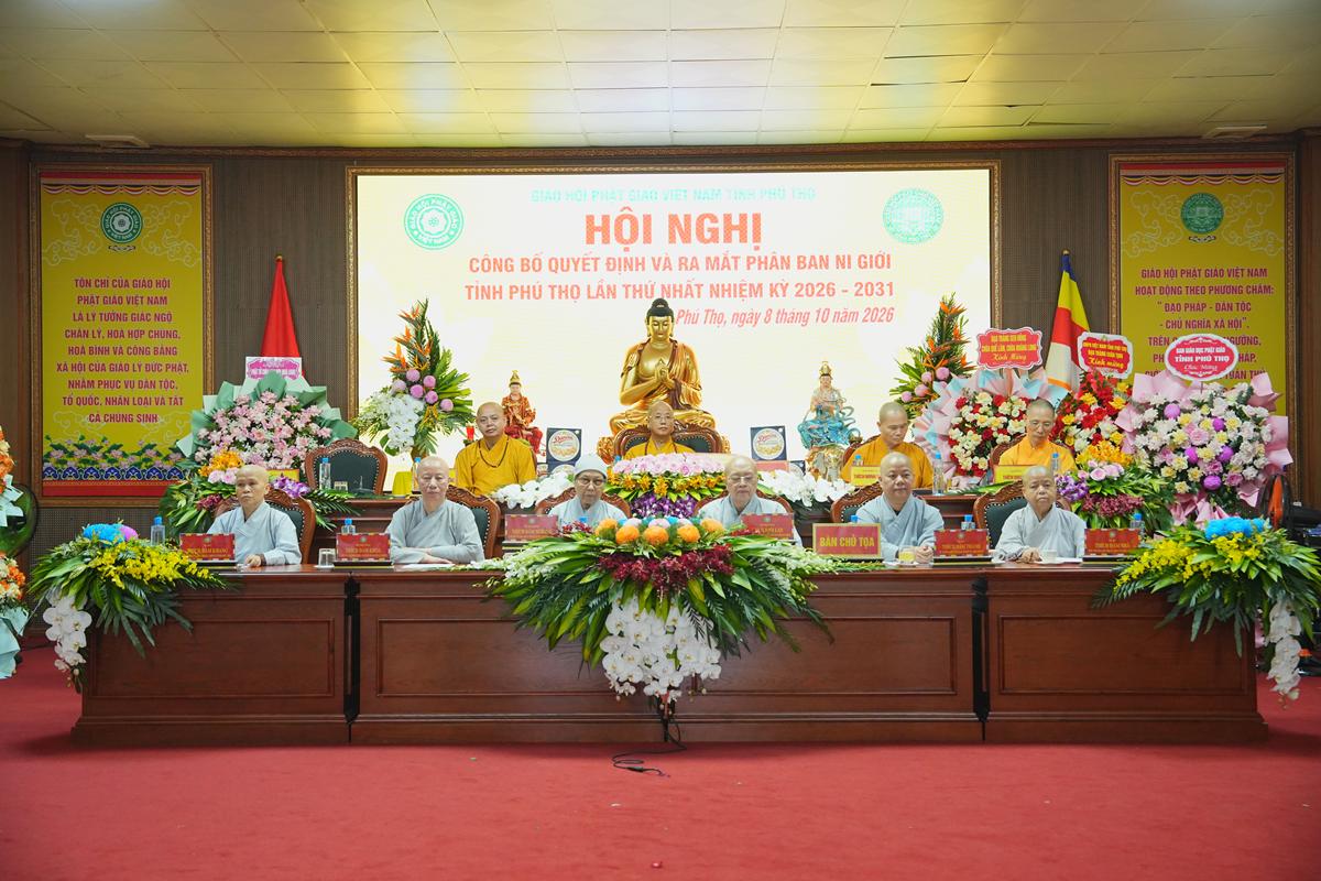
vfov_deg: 32.6
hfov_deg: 47.4
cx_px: 660
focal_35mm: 41
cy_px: 440
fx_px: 1504
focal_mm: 41
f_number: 3.5
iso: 3200
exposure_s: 1/125
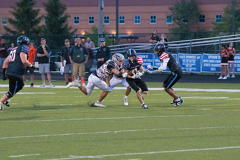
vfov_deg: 4.6
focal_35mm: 300
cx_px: 120
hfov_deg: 6.9
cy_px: 80
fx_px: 1999
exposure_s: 1/1250
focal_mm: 200
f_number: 5
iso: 8000
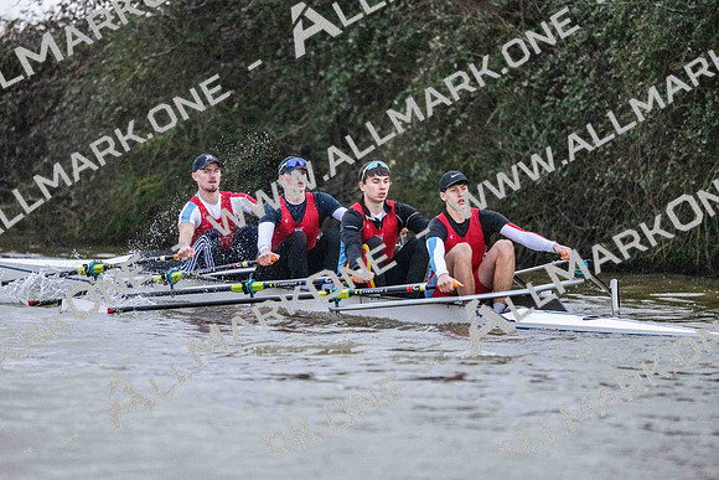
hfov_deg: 5.2
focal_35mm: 400
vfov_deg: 3.4
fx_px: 7990
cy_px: 240
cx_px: 360
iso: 14400
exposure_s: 1/1600
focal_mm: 400
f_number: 4.5
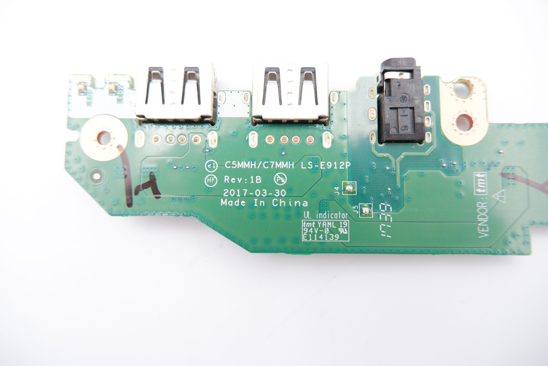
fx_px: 350
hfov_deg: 76.1
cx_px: 274
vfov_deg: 55.1
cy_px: 183
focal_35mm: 23
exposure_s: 1/140
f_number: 4.5
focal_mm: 15
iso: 800
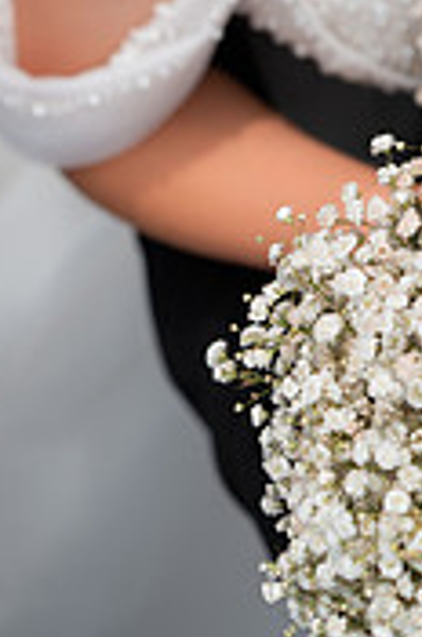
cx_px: 460
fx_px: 2683
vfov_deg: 13.2
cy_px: -116
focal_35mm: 152
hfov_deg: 8.9
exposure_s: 1/800
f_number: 3.5
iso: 200
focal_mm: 59
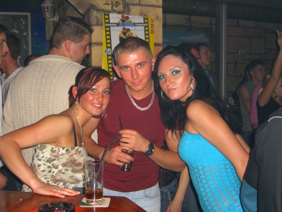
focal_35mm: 46
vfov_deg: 31.5
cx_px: 141
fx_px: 375
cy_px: 106
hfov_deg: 41.2
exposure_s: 1/60
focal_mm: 9.5
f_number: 3.1
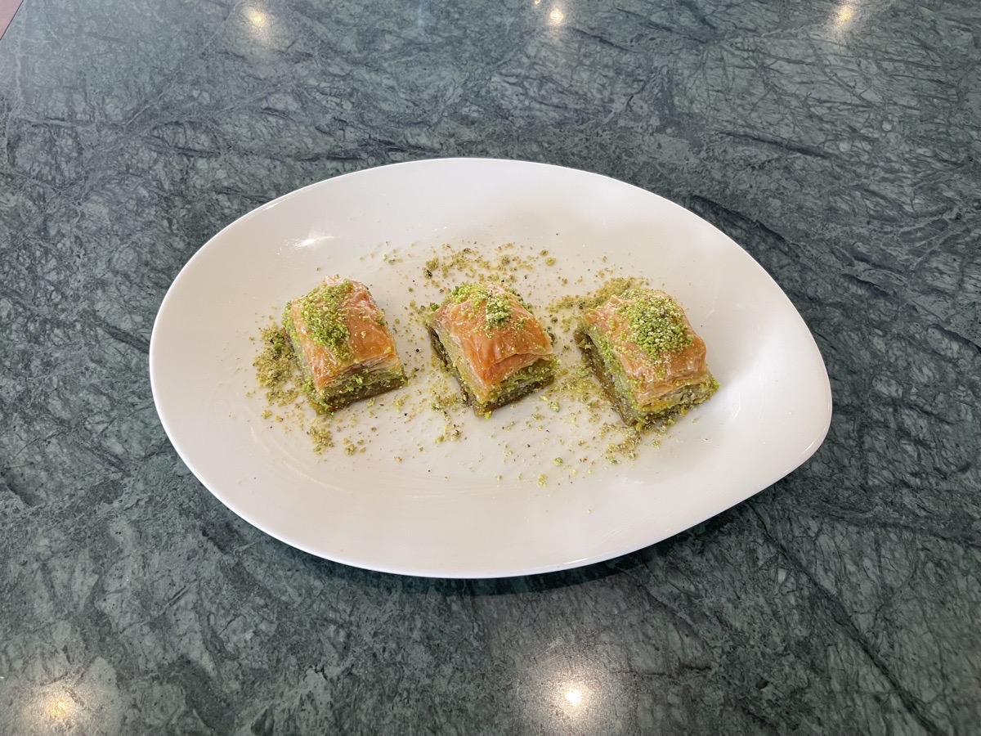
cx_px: 490
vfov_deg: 53.1
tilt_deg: -60.3
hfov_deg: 67.3
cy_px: 368
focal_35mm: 26
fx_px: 737
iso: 125
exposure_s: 1/82
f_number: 1.6
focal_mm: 5.1
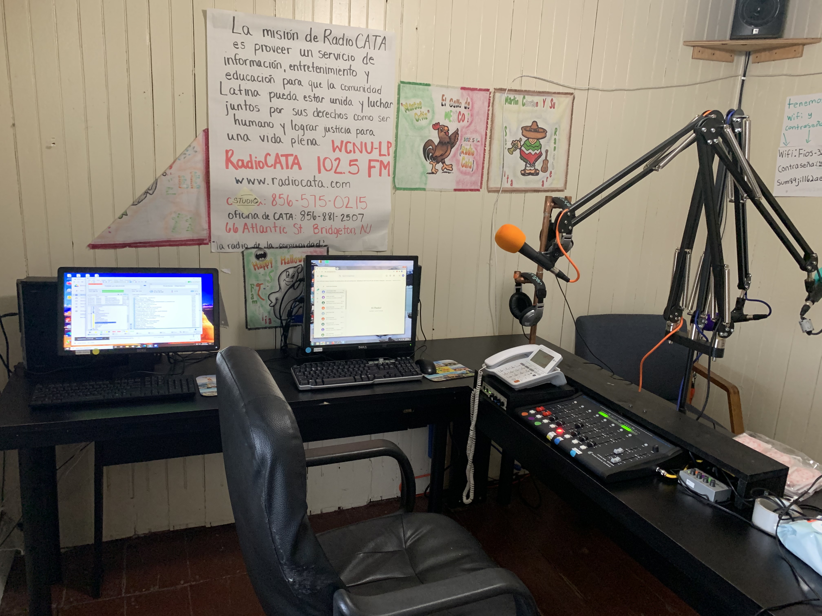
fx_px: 617
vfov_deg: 53.1
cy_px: 308
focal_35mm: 26
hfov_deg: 67.3
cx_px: 411
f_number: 1.8
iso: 320
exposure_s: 1/40
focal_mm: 4.25
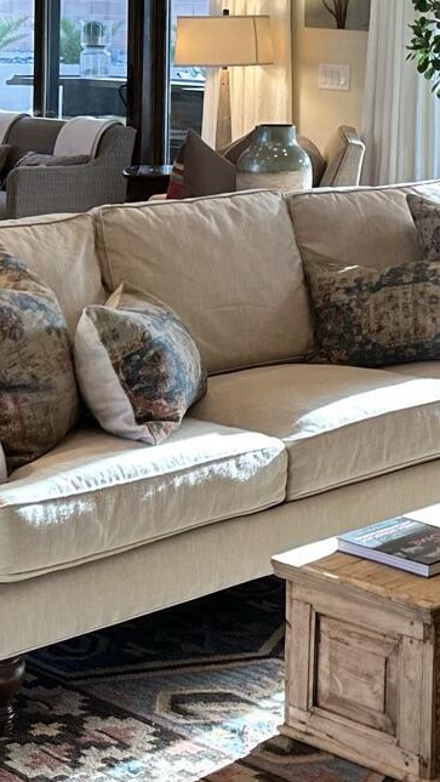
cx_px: 676
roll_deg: -0.8
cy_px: 21
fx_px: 1721
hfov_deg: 13.6
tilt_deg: -0.4
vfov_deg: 24.5
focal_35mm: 83
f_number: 1.78
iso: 100
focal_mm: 6.86
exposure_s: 1/120
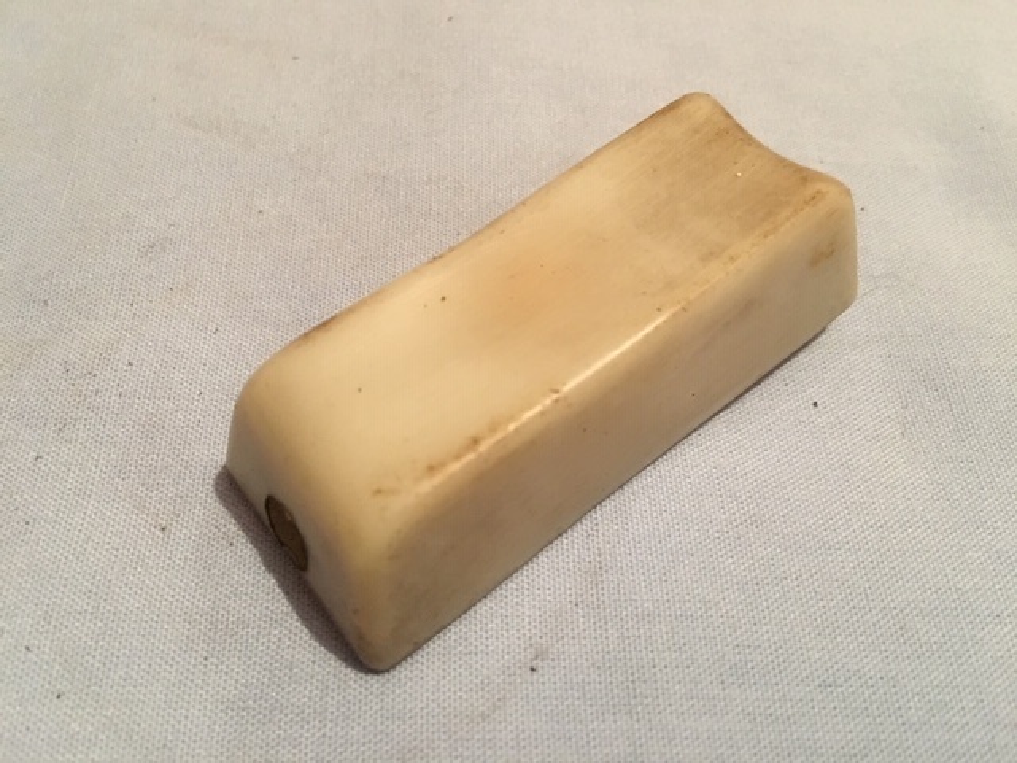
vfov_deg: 48.2
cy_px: 382
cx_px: 508
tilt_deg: -59.5
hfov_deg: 61.7
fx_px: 852
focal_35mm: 29
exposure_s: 1/17
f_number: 2.2
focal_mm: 4.15
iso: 250
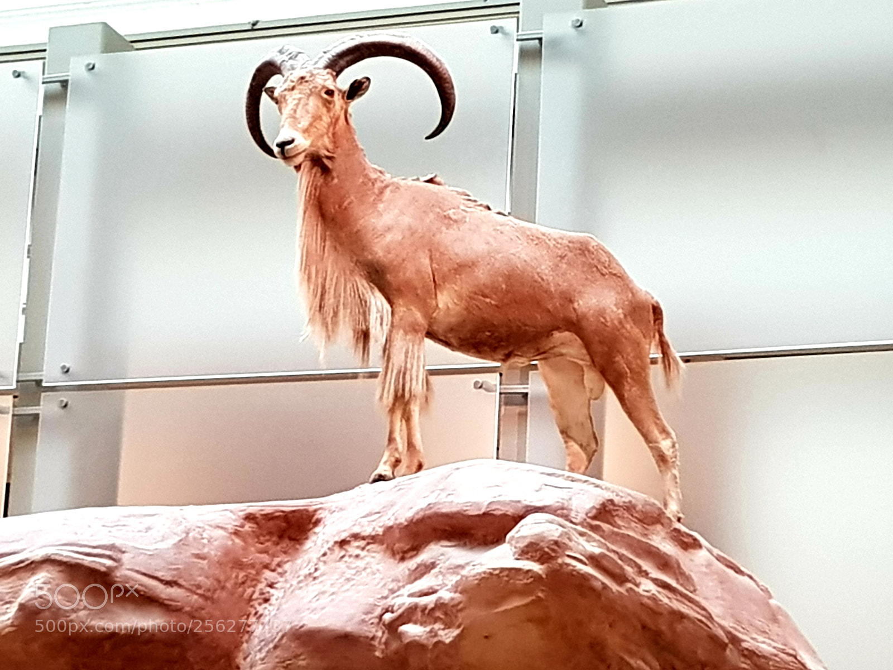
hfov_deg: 67.3
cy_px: 335
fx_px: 671
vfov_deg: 53.1
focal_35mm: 26
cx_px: 446
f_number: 1.7
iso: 160
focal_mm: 4.2
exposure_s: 1/33
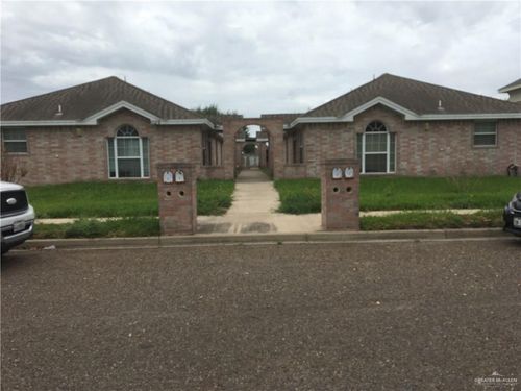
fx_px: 436
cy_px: 196
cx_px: 260
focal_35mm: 29
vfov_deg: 48.2
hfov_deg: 61.7
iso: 25
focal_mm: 4.15
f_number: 2.2
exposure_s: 1/1876
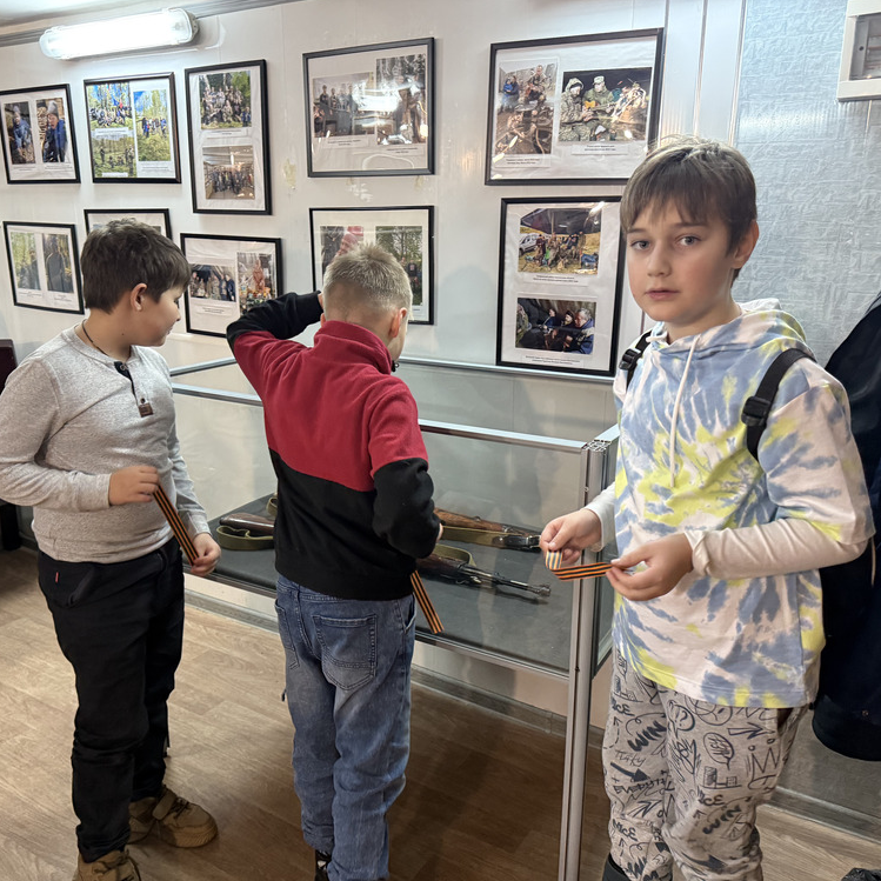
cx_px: 401
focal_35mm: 29
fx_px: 835
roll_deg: +0.9
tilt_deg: -14.9
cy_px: 448
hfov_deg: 55.5
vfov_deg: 55.6
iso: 400
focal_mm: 6.76
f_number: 1.78
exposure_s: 1/50
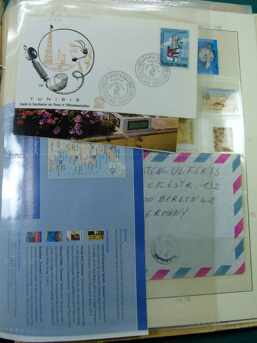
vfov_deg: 54.0
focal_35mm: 34
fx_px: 337
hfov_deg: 41.8
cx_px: 128
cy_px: 172
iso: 100
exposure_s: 1/125
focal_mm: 6.2
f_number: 3
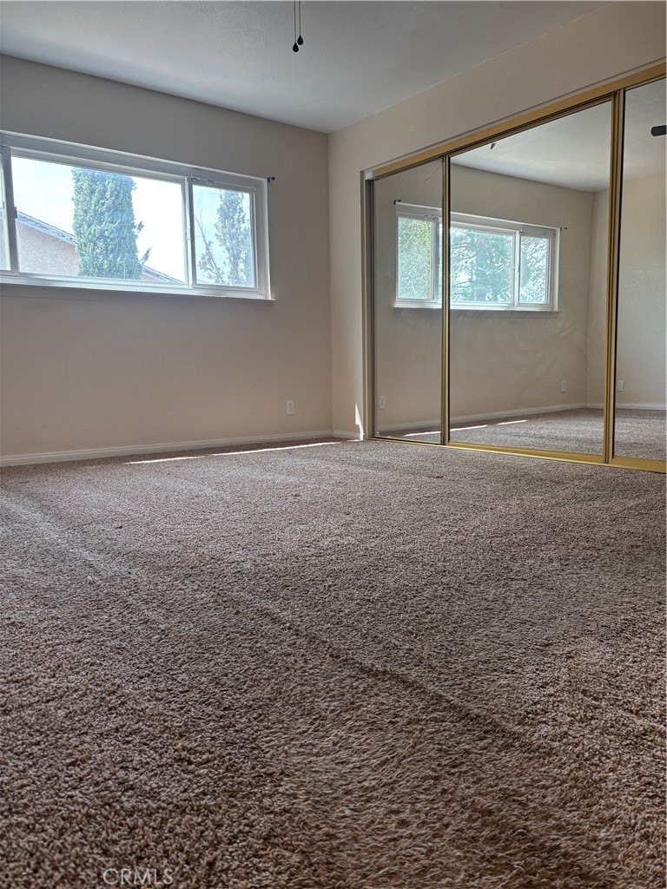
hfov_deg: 53.1
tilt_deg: -7.4
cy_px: 444
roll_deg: -0.1
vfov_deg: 67.3
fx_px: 668
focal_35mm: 26
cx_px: 334
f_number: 1.6
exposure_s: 1/120
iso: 80
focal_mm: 5.96
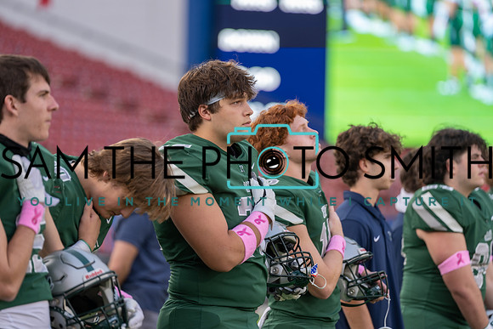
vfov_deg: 7.0
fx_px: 2698
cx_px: 246
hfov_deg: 10.4
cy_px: 164
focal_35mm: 197
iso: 160
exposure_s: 1/320
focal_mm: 197
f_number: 2.8
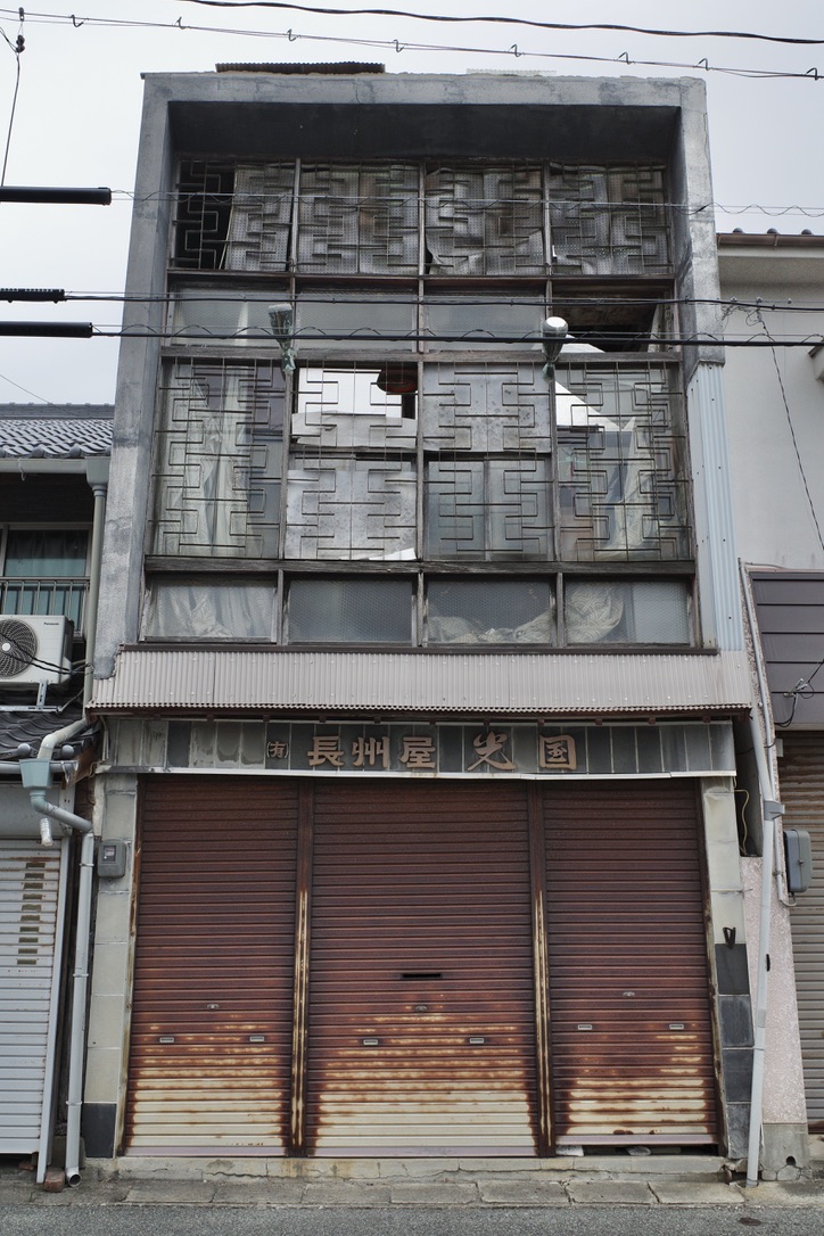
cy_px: 618
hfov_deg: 46.4
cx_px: 412
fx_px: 961
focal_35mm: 28
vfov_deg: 65.5
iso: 200
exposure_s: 1/320
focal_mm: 18.3
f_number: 4.5
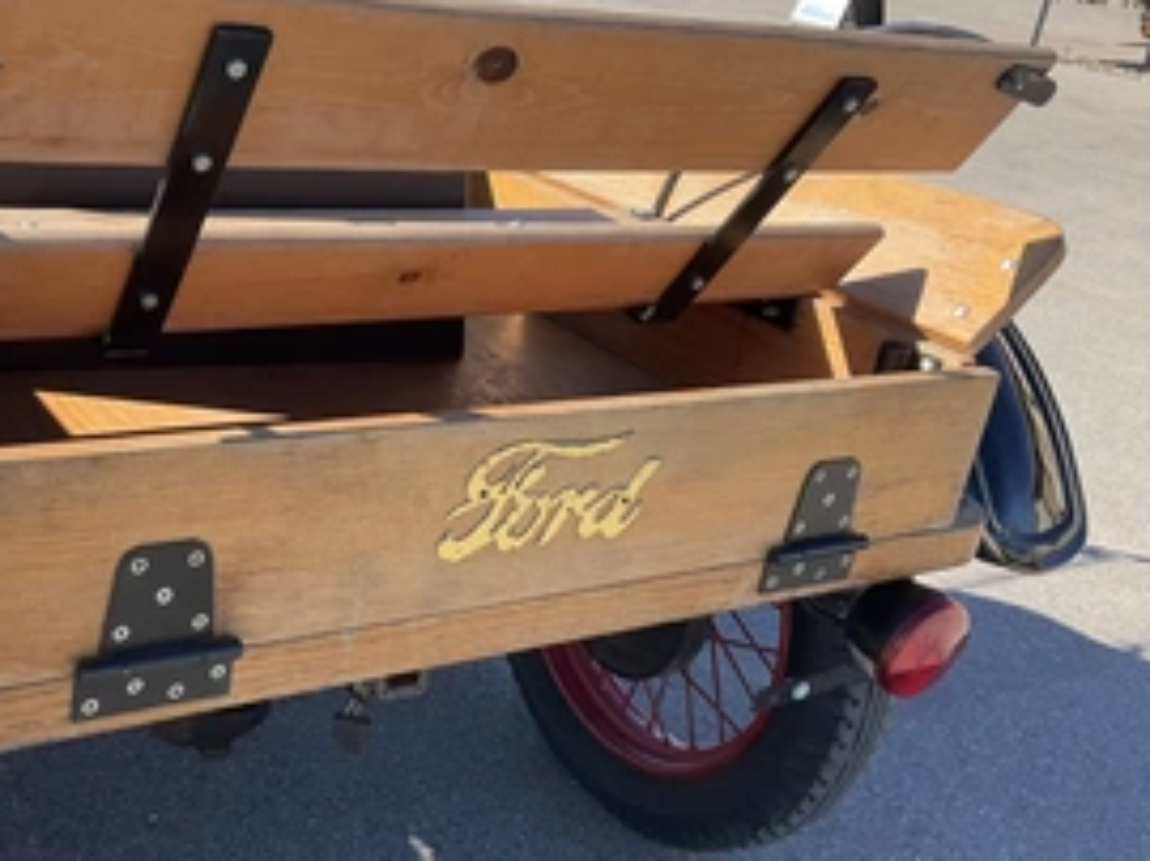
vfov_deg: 33.5
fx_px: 1427
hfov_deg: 43.5
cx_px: 422
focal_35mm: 43
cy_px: 422
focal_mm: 3
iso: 25
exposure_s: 1/674
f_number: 1.8
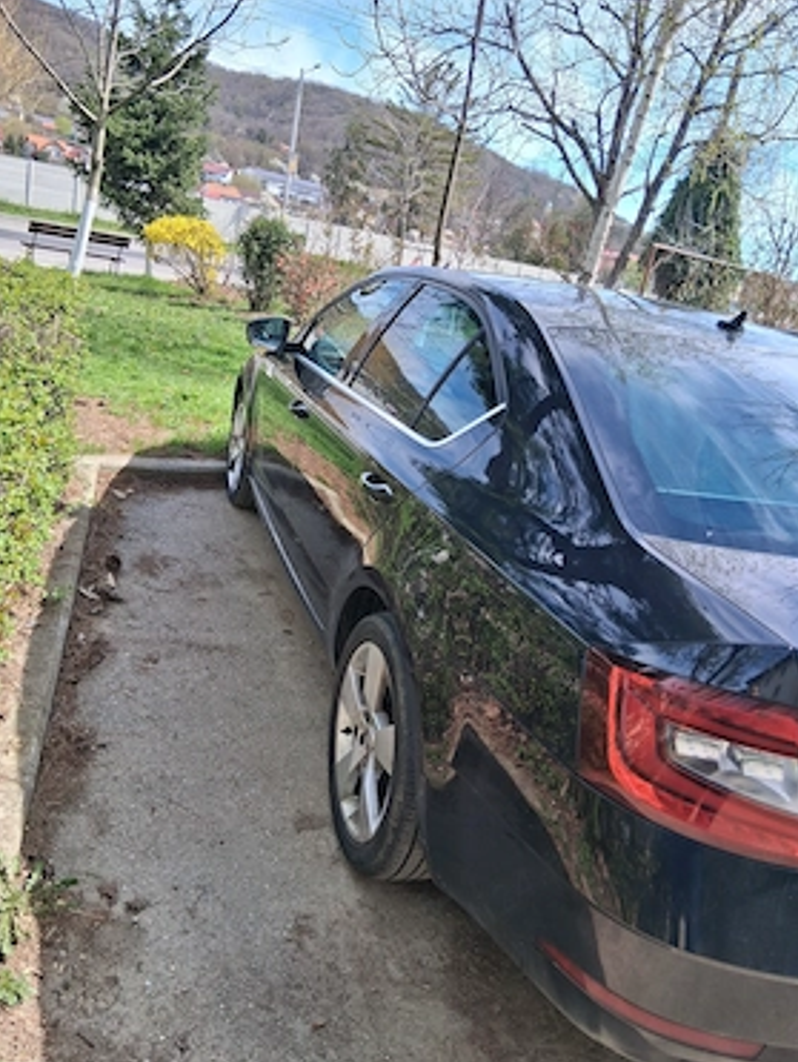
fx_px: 859
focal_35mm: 28
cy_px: 518
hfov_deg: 49.8
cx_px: 392
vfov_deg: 63.4
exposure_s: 1/284
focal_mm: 3.98
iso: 25
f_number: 1.8
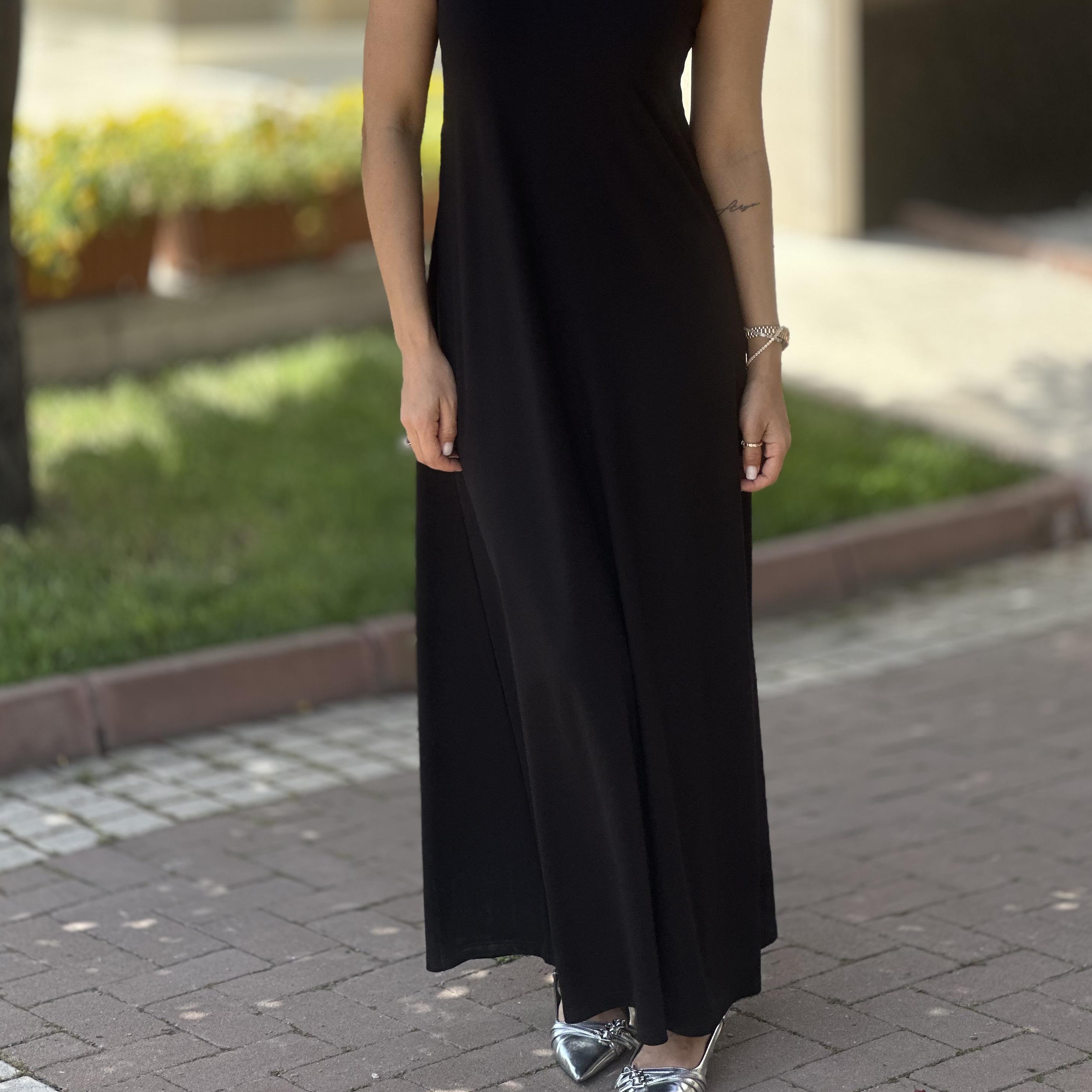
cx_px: 558
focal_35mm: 95
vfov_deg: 18.2
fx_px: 3391
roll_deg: +0.5
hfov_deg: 18.3
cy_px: 344
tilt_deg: -12.5
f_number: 2.8
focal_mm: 9
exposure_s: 1/295
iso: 32
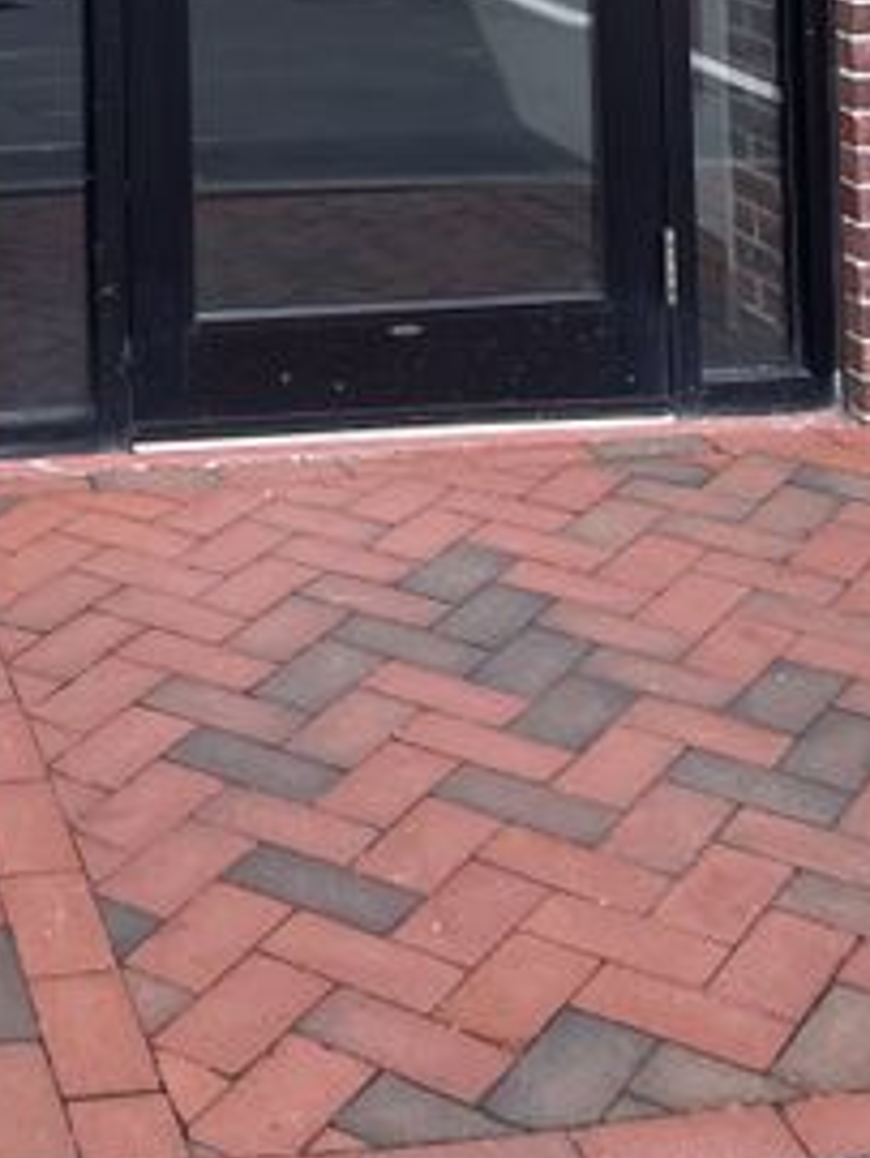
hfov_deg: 18.7
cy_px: -506
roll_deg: +1.2
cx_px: 0
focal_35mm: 77
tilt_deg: +2.2
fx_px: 2576
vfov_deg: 21.7
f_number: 1.6
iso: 32
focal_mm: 4.2
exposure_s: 1/600
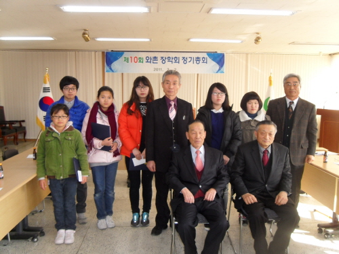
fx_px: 333
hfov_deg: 54.0
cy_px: 127
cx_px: 170
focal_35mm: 34
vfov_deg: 41.8
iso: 200
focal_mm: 6
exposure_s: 1/45
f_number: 3.6
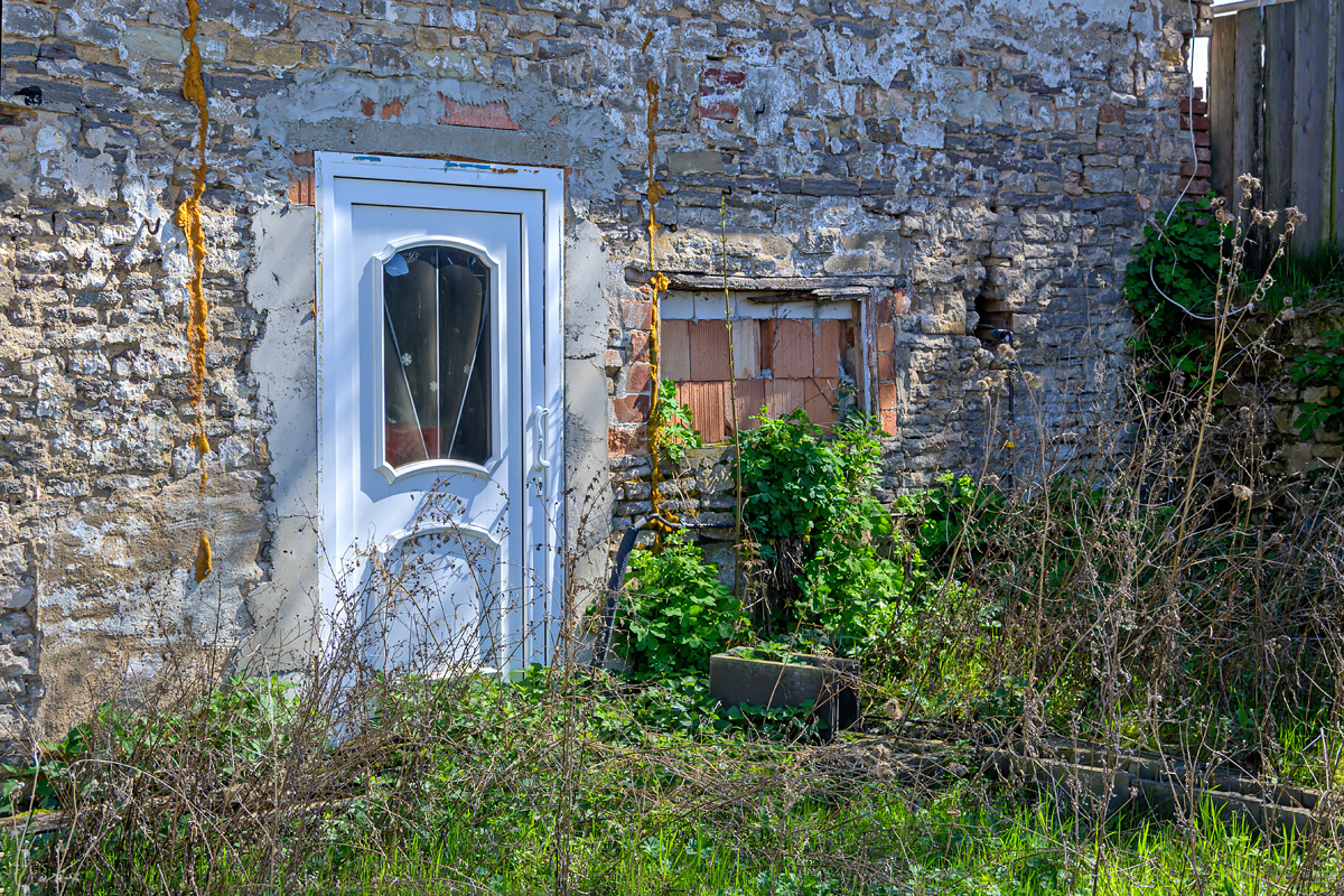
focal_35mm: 62
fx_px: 2296
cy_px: 448
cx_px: 672
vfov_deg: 22.1
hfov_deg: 32.6
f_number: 7.1
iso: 200
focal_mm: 41
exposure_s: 1/250
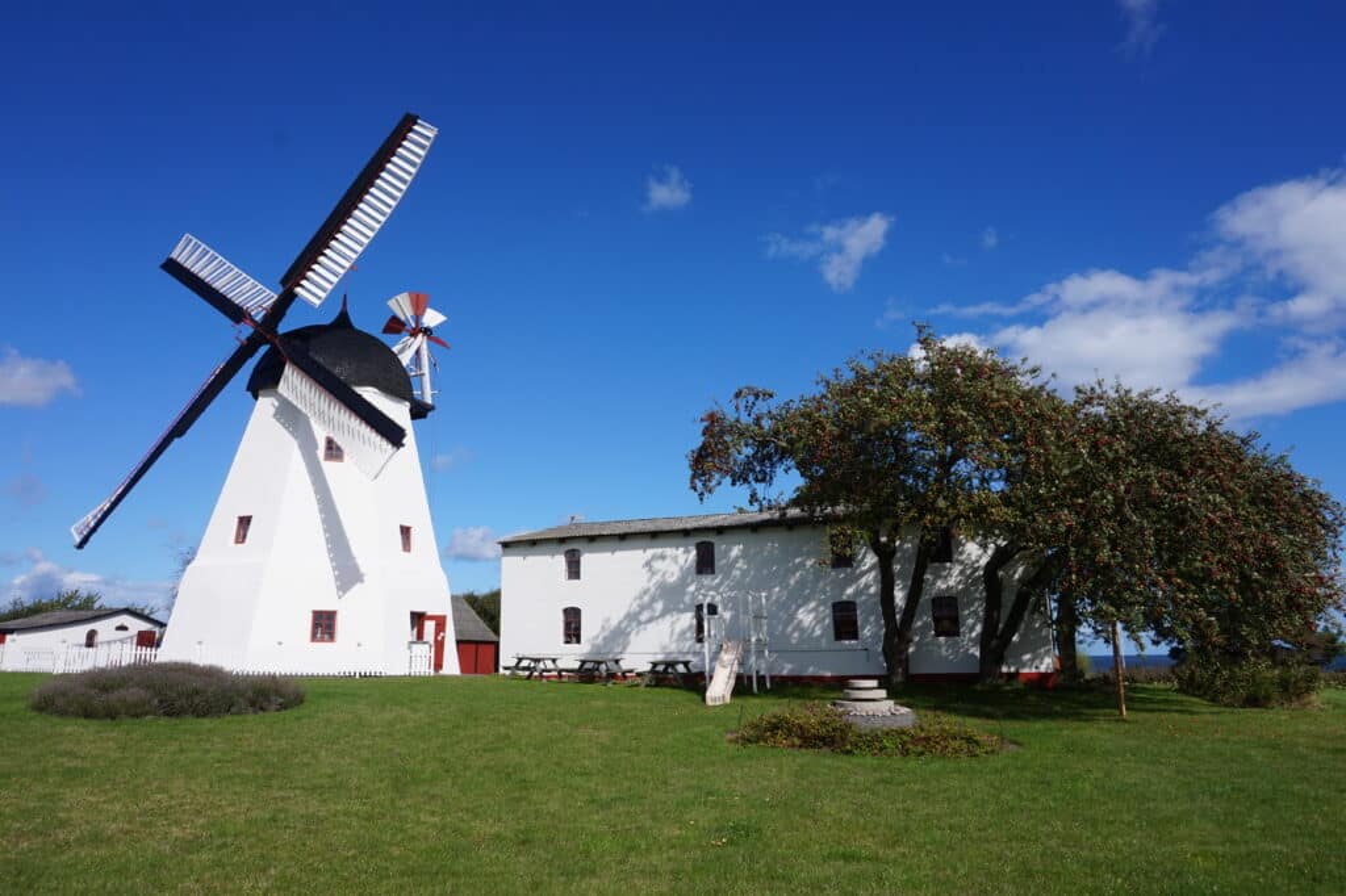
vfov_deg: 53.1
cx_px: 673
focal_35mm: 24
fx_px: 897
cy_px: 448
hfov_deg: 73.8
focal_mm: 16
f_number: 14
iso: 100
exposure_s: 1/160
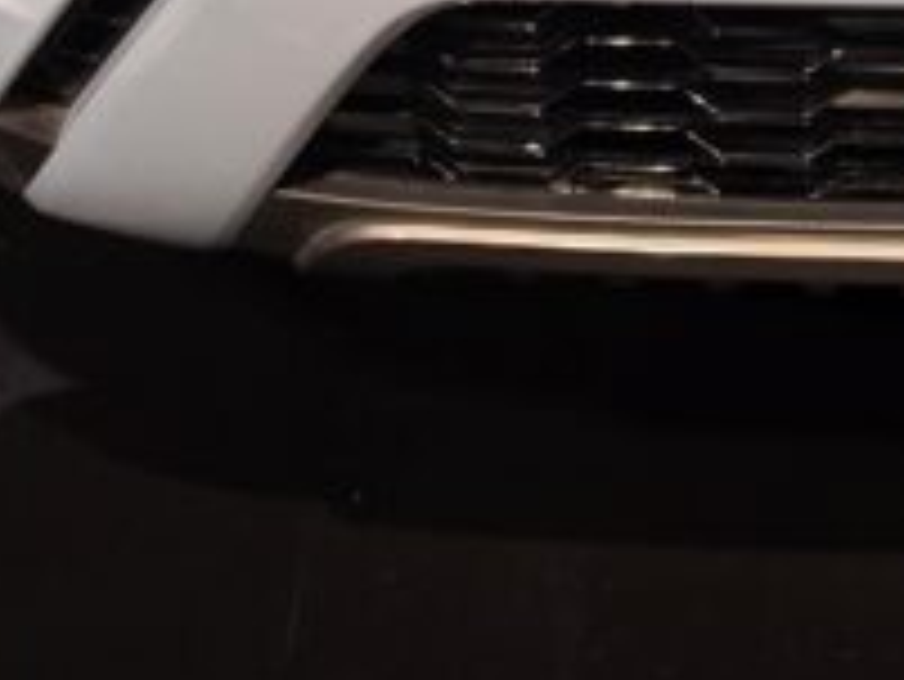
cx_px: 1331
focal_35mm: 117
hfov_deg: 15.6
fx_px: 3057
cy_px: -887
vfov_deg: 10.9
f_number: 1.4
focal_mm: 6.5
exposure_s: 1/100
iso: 80
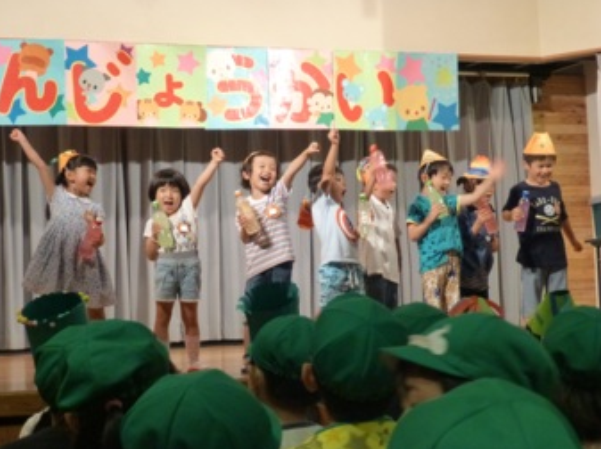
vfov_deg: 18.9
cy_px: 223
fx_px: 1353
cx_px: 291
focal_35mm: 78
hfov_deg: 25.0
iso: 800
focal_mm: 13.3
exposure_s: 1/30
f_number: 5
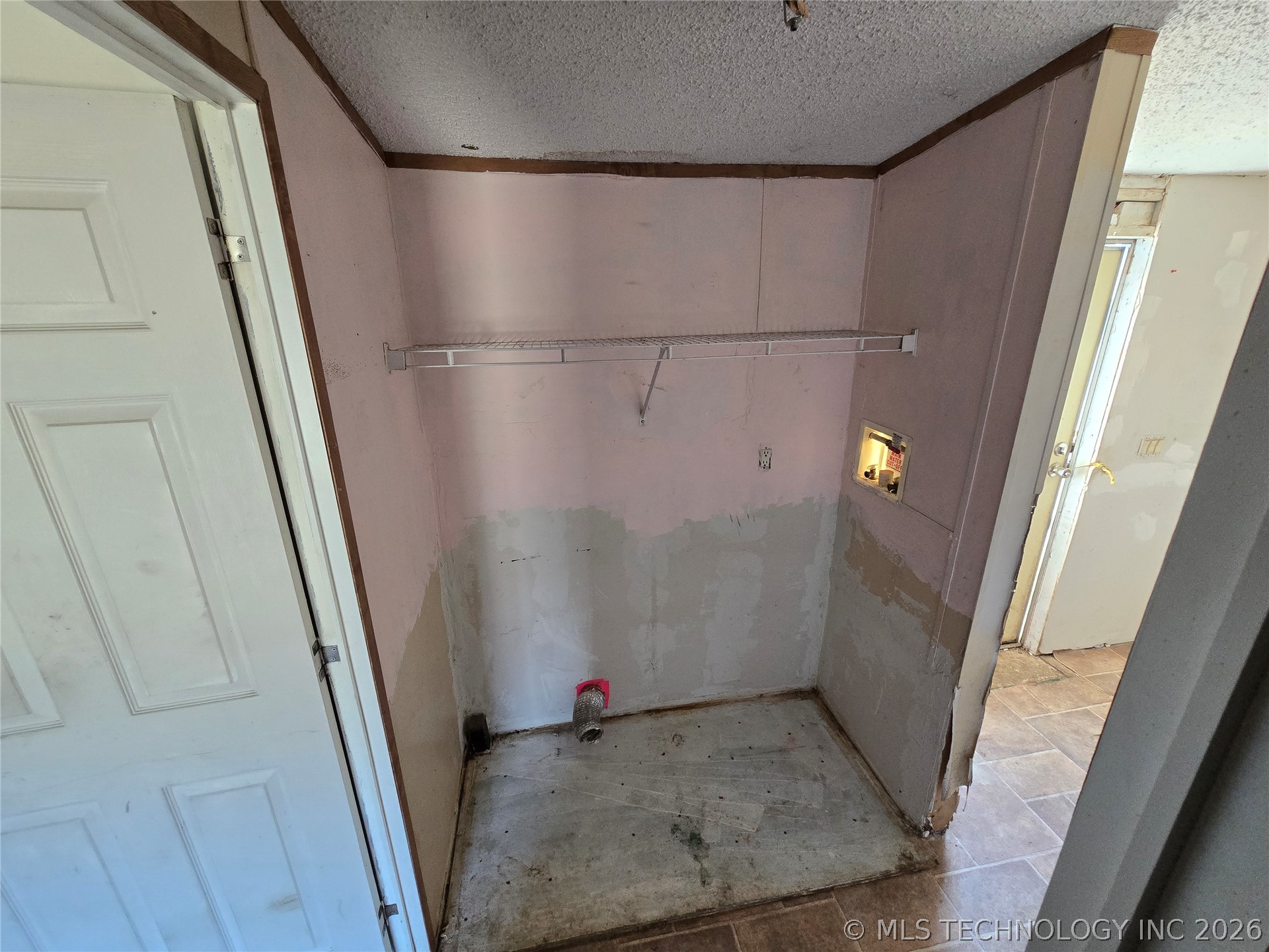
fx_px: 477
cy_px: 476
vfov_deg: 89.9
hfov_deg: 106.2
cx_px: 634
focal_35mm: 13
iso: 320
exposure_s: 1/60
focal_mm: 2.2
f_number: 2.2
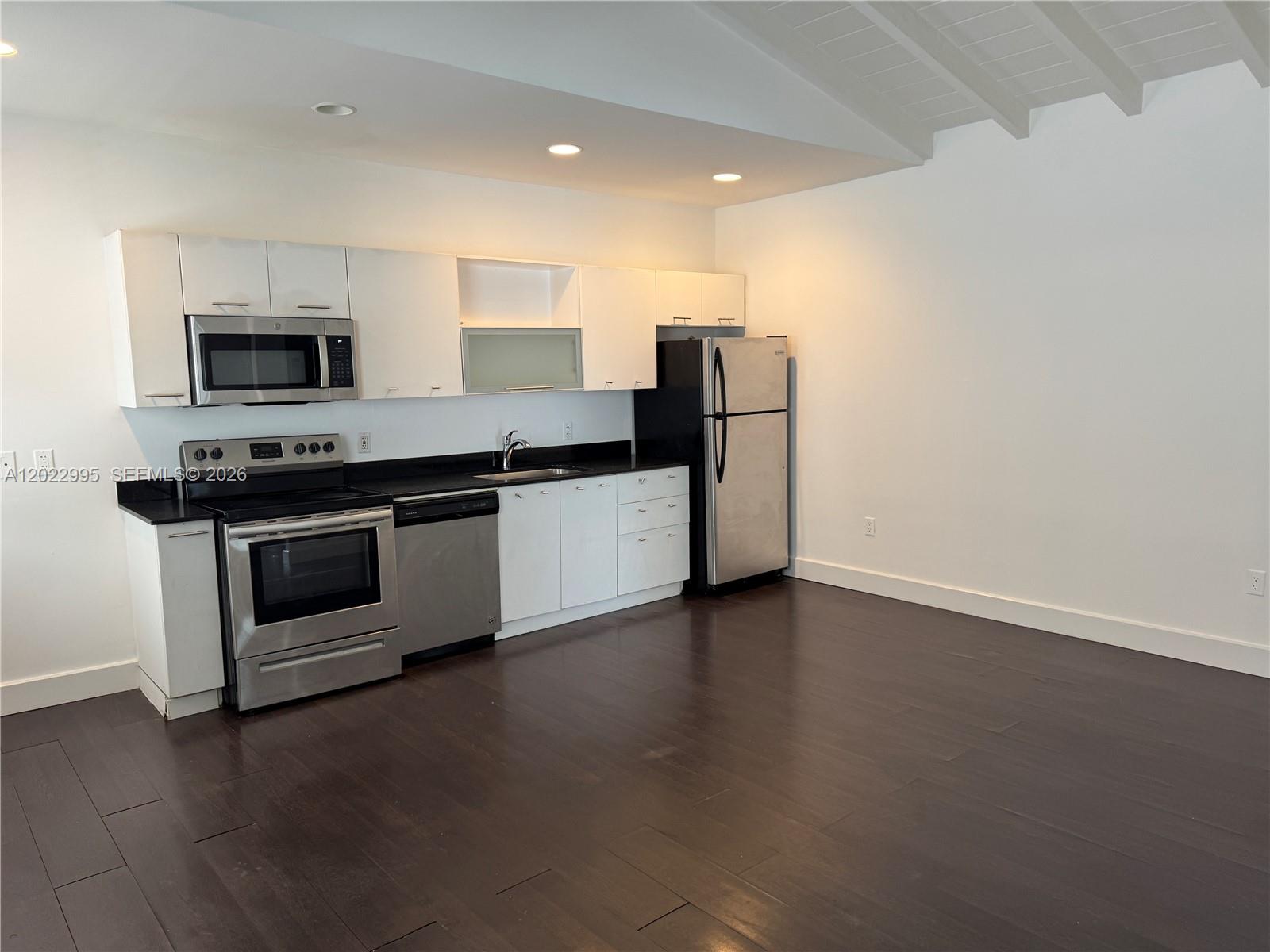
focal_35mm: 24
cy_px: 476
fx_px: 881
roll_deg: +1.2
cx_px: 635
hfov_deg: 71.6
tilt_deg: -7.4
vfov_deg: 56.8
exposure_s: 1/60
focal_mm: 6.76
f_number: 1.78
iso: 125
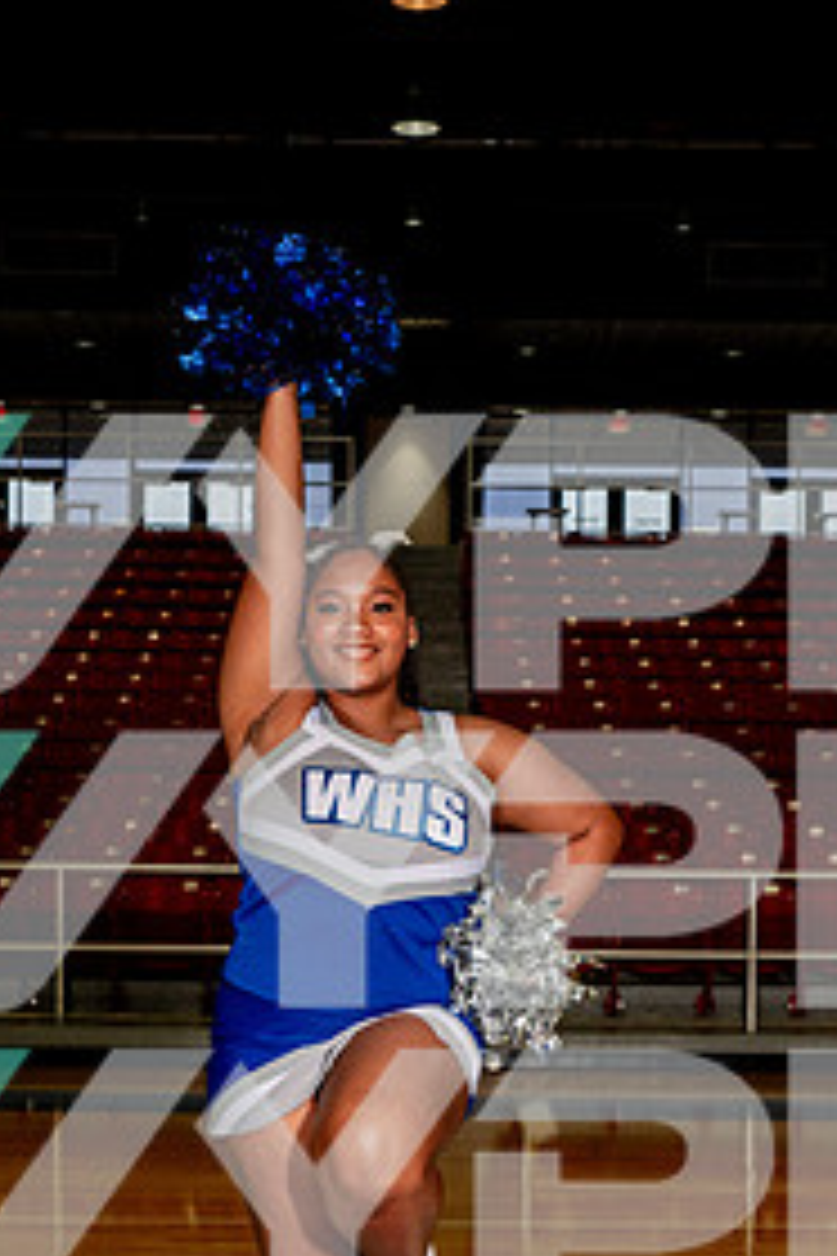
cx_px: 432
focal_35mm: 71
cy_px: 873
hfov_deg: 19.2
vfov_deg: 28.2
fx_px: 2476
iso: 800
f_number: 7.1
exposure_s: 1/320
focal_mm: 44
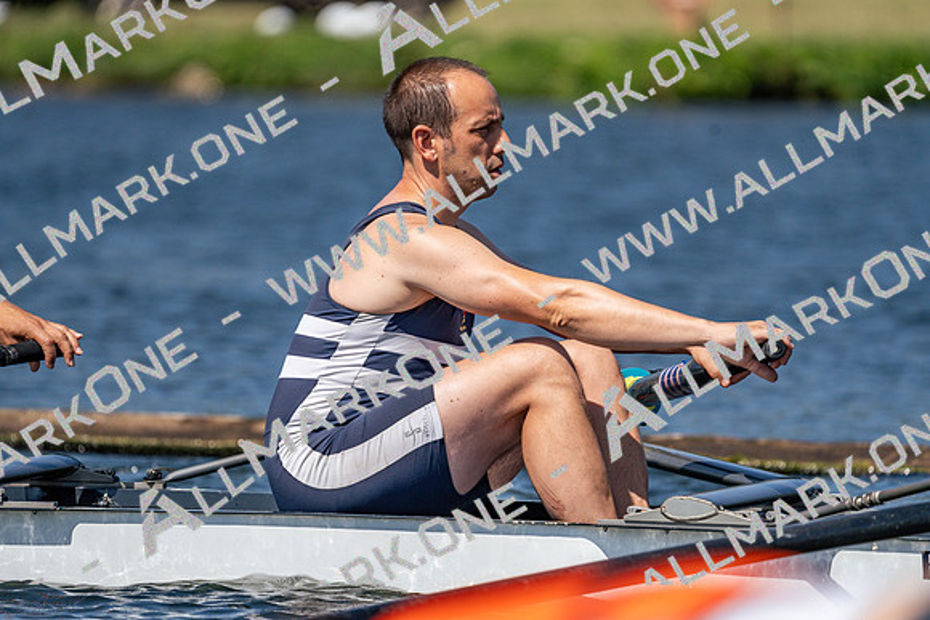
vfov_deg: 3.0
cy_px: 310
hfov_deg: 4.5
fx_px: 11782
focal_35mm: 456
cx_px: 465
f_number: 6.3
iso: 200
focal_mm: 456
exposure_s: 1/2000
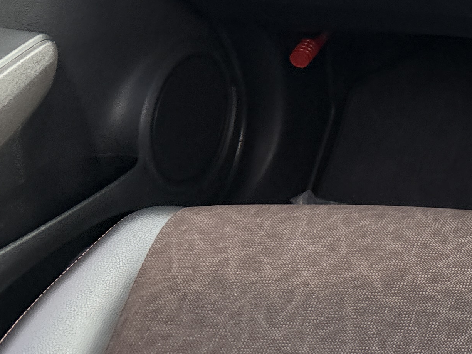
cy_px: -197
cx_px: 768
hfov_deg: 20.1
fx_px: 1077
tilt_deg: -18.6
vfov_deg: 16.7
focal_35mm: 79
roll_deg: +0.6
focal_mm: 6.76
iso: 80
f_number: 1.78
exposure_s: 1/372
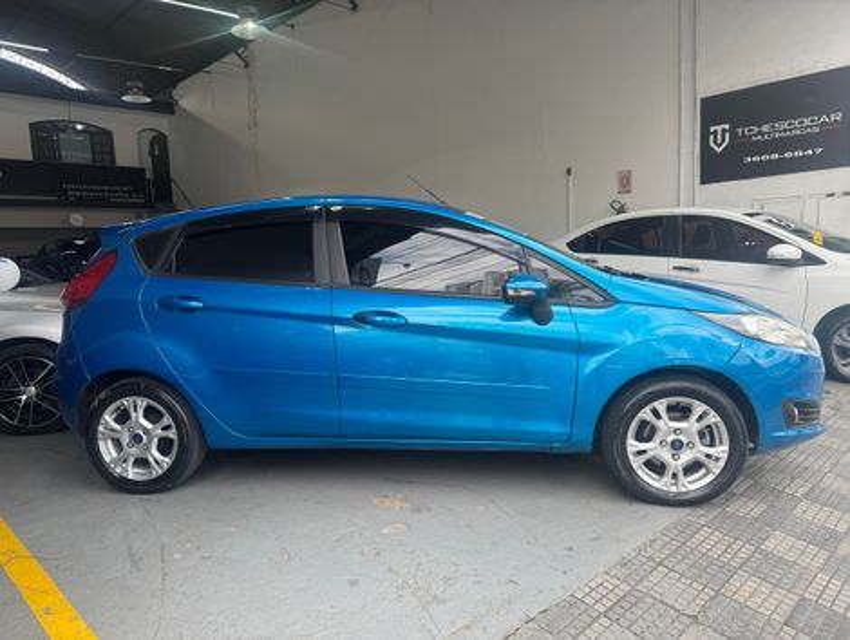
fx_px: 590
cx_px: 425
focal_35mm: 24
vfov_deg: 56.9
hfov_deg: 71.5
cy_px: 320
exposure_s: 1/499
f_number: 1.78
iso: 80
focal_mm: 6.76
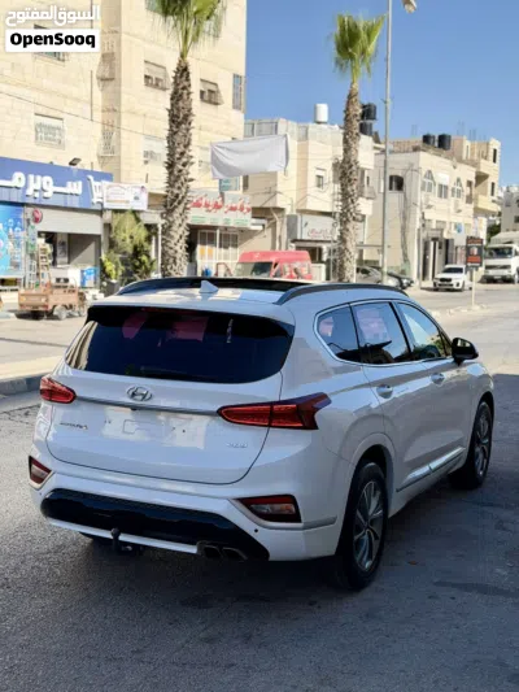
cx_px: 260
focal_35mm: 48
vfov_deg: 39.6
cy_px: 346
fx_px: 959
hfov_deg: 30.3
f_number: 1.78
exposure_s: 1/4329
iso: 64
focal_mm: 6.76
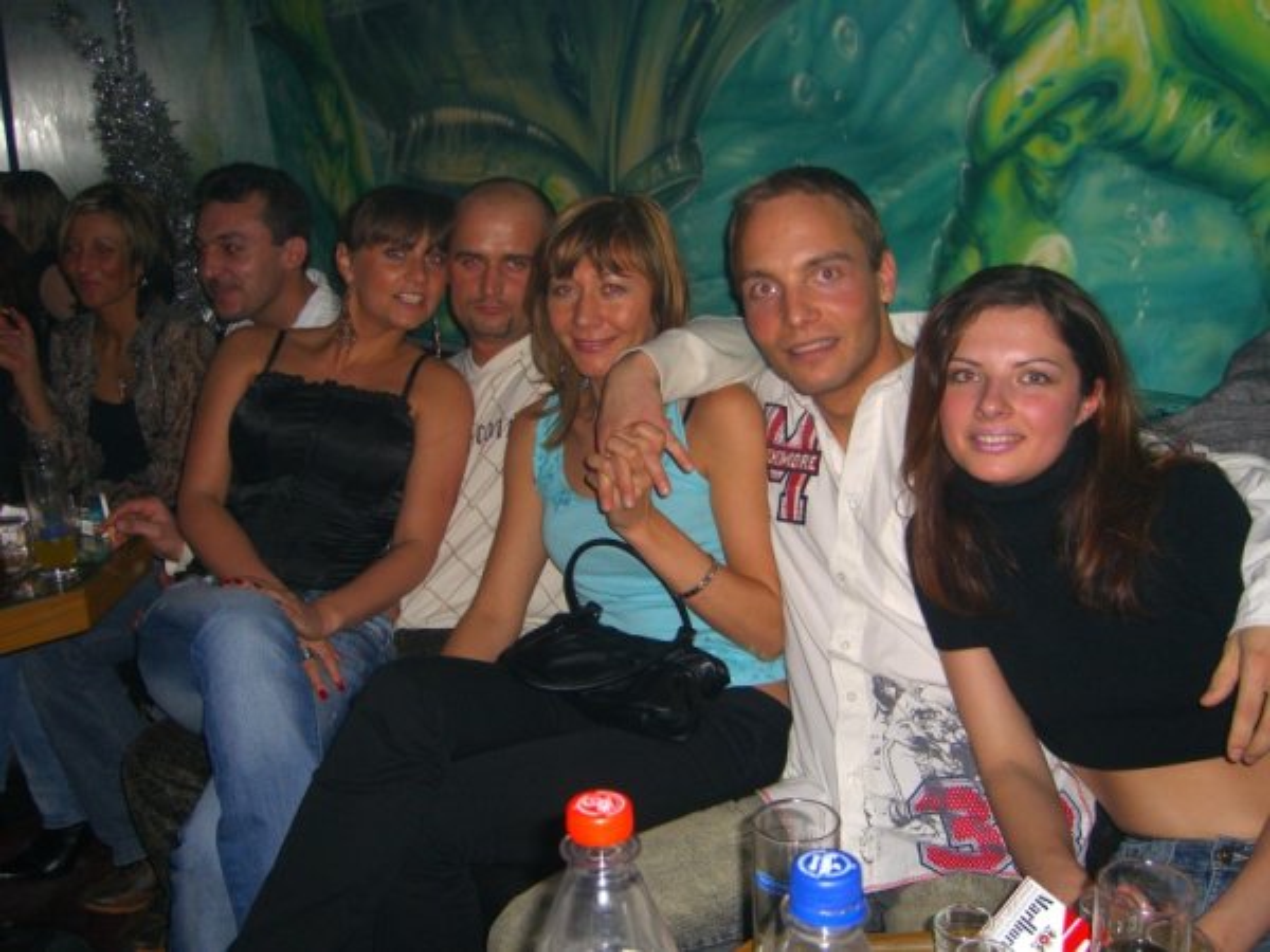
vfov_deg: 37.7
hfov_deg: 49.0
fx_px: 1394
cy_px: 476
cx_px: 635
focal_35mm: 38
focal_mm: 7.9
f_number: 2.8
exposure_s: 1/60
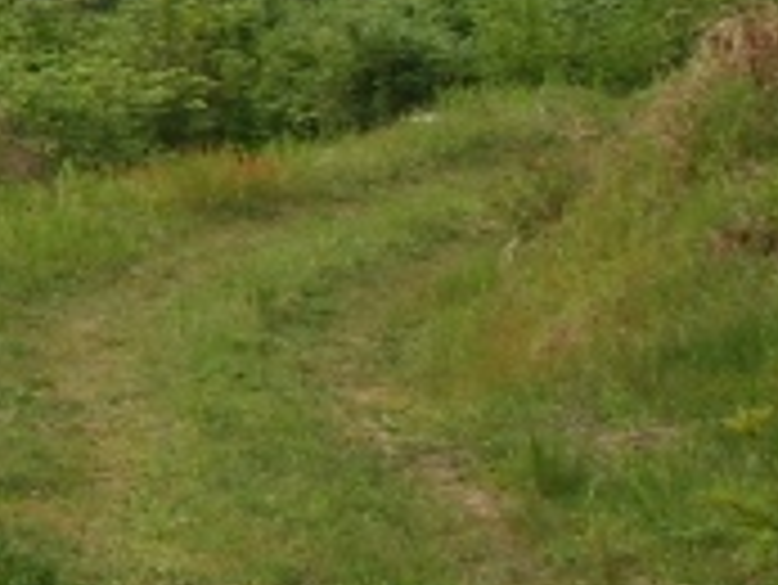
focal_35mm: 180
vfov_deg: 8.2
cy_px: -90
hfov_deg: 10.1
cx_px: -836
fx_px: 4048
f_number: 6.3
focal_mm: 6.6
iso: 50
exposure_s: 1/180
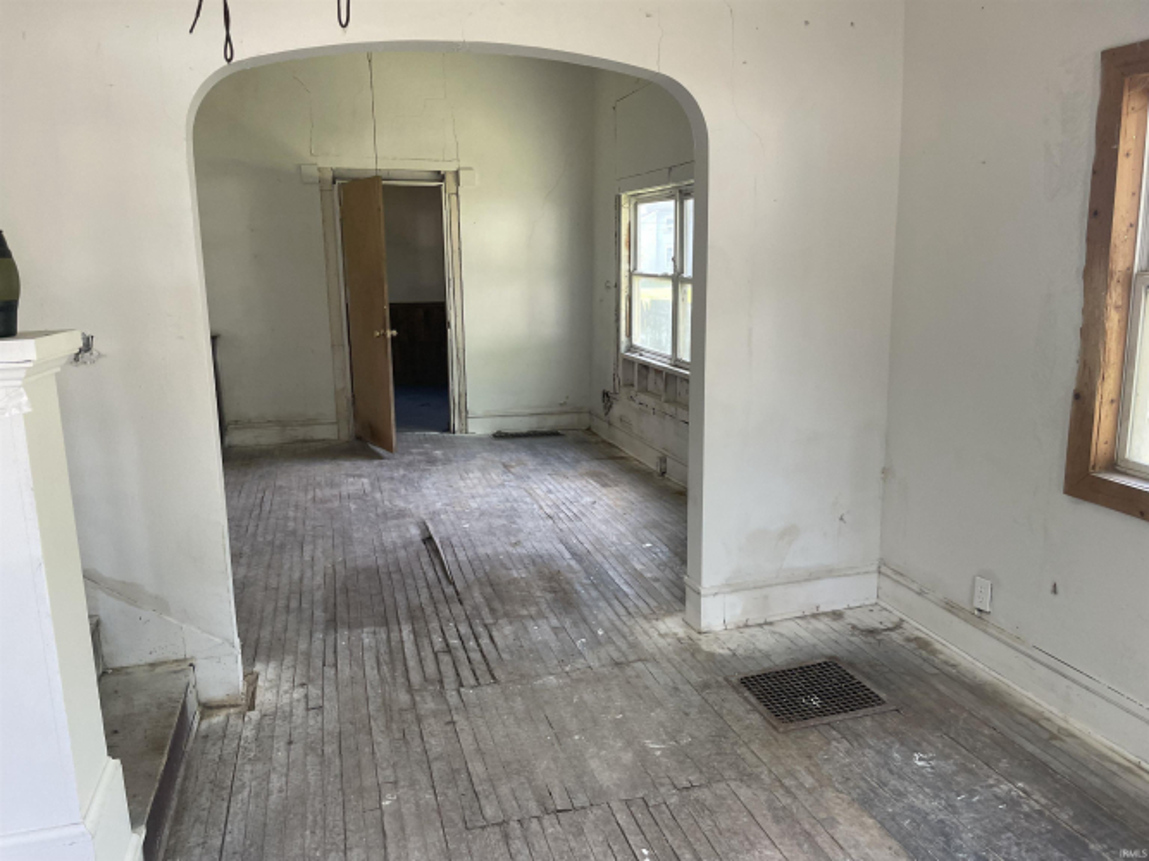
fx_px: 863
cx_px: 574
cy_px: 430
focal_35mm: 26
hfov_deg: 67.3
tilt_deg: -12.1
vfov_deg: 53.0
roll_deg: +1.4
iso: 125
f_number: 1.6
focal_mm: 4.2
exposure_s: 1/121
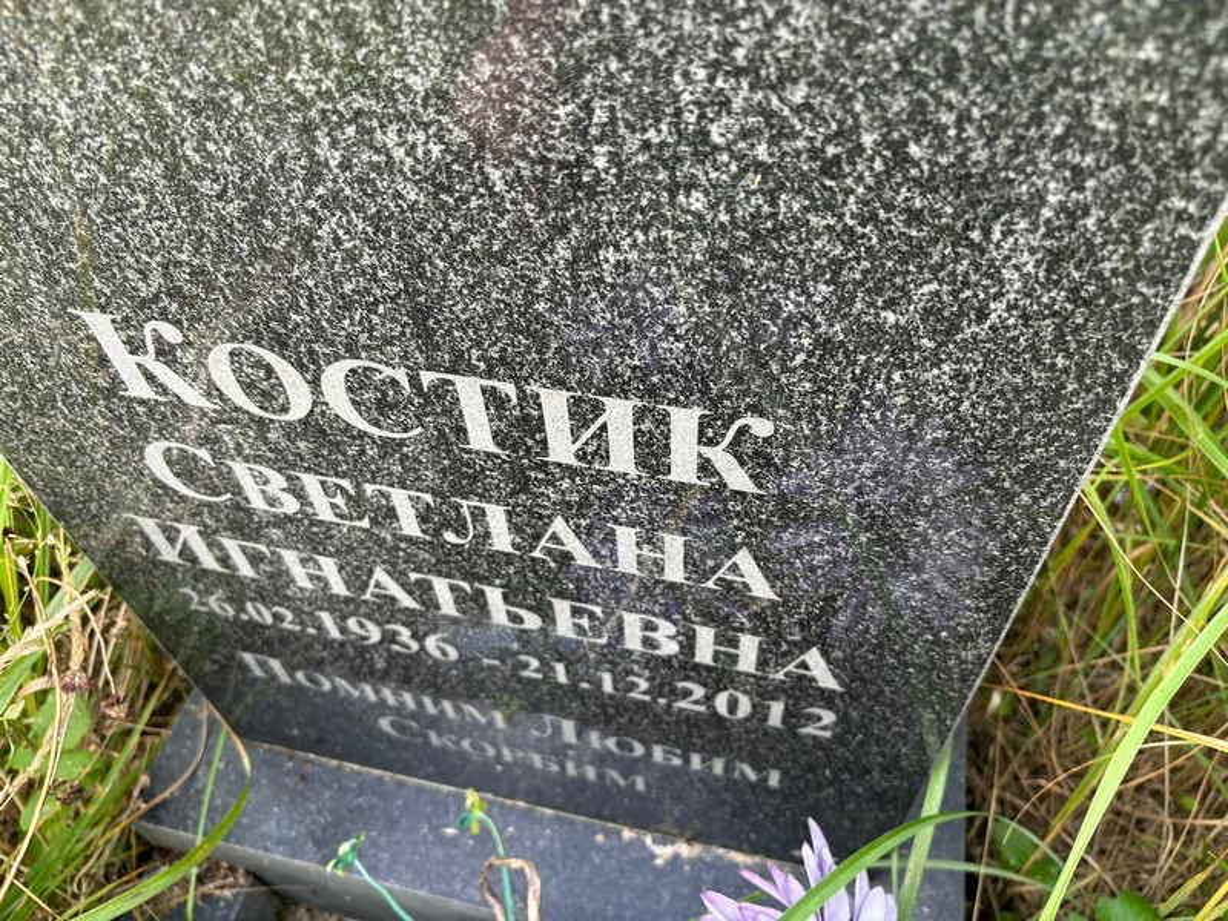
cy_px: 460
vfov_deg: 53.1
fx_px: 922
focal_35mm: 26
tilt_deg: -49.4
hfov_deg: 67.3
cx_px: 614
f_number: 1.6
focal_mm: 5.96
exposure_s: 1/121
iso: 80
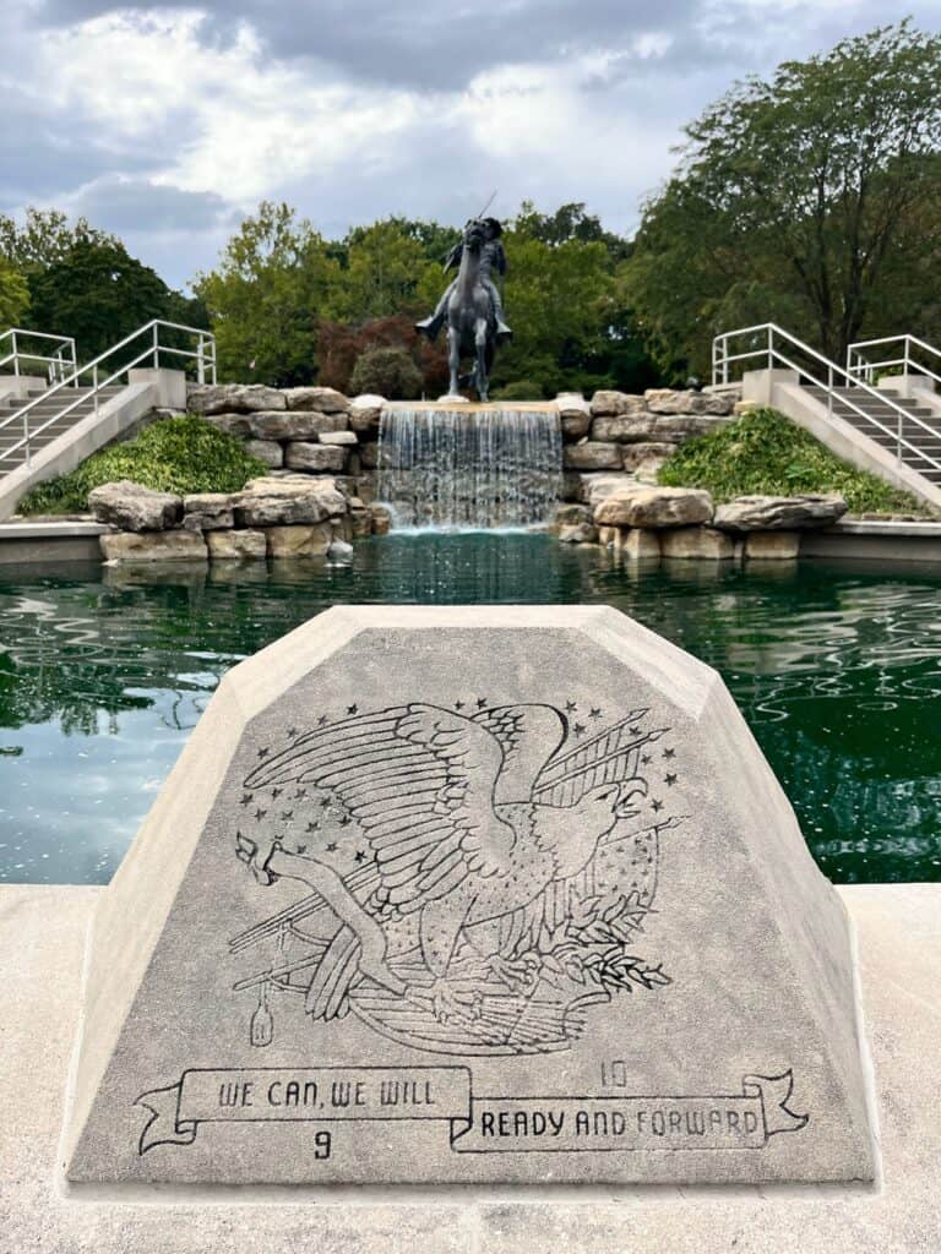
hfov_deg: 53.1
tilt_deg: -9.0
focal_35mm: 26
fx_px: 942
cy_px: 627
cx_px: 470
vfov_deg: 67.3
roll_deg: +0.3
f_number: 1.6
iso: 50
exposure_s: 1/1422
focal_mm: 5.1
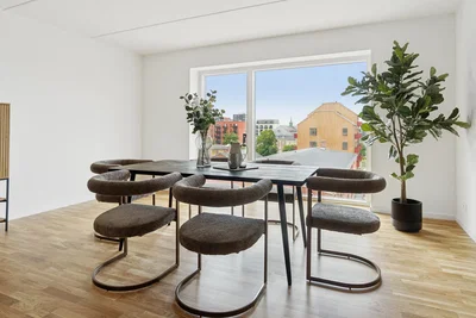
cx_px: 238
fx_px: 278
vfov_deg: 59.5
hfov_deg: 81.2
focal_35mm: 21
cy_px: 159
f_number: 8
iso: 200
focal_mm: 14
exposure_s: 1/100
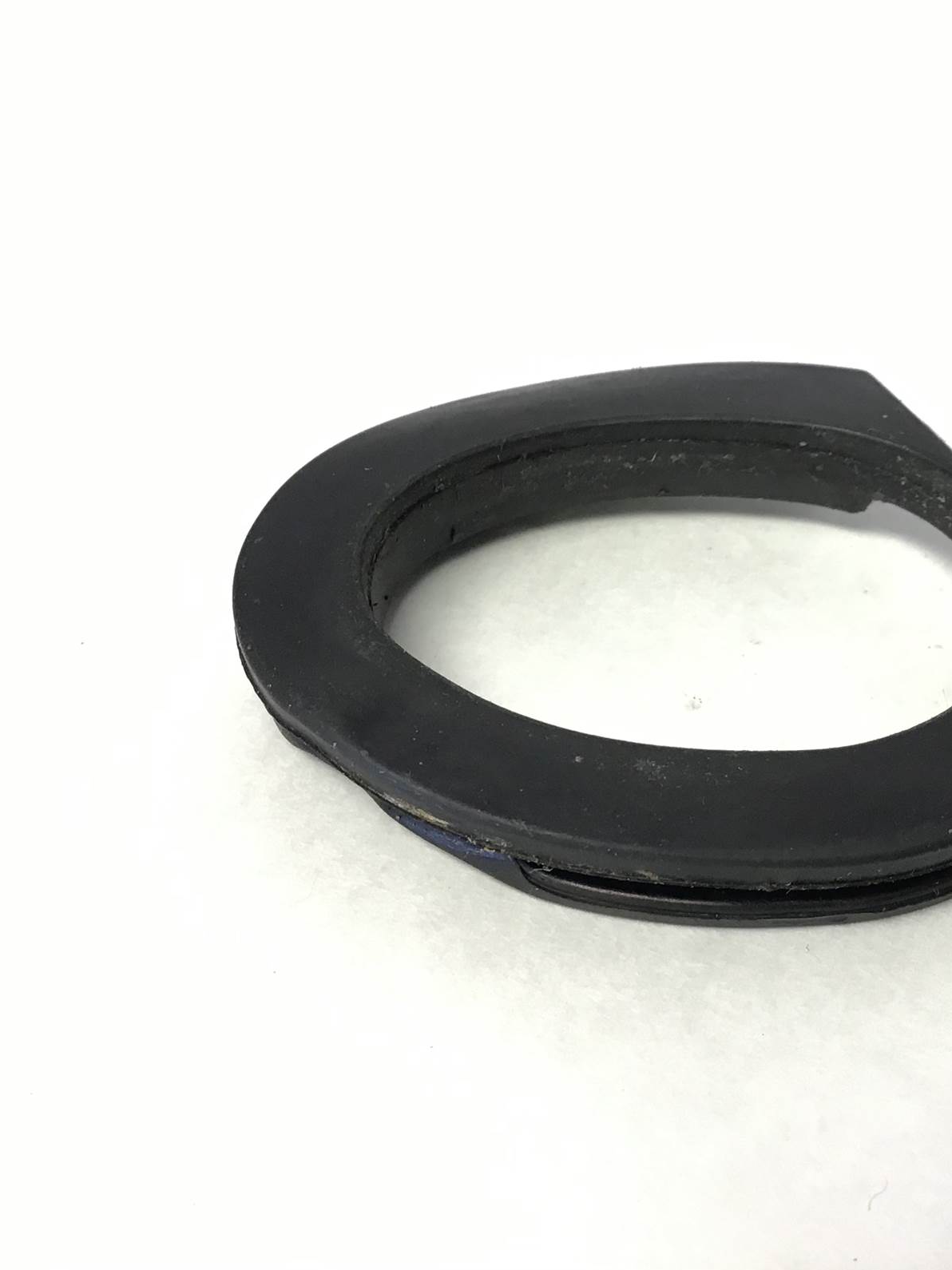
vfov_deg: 44.8
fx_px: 1541
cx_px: 641
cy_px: 630
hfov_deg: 34.0
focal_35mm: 42
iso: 32
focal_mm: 3.3
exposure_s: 1/30
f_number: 2.4
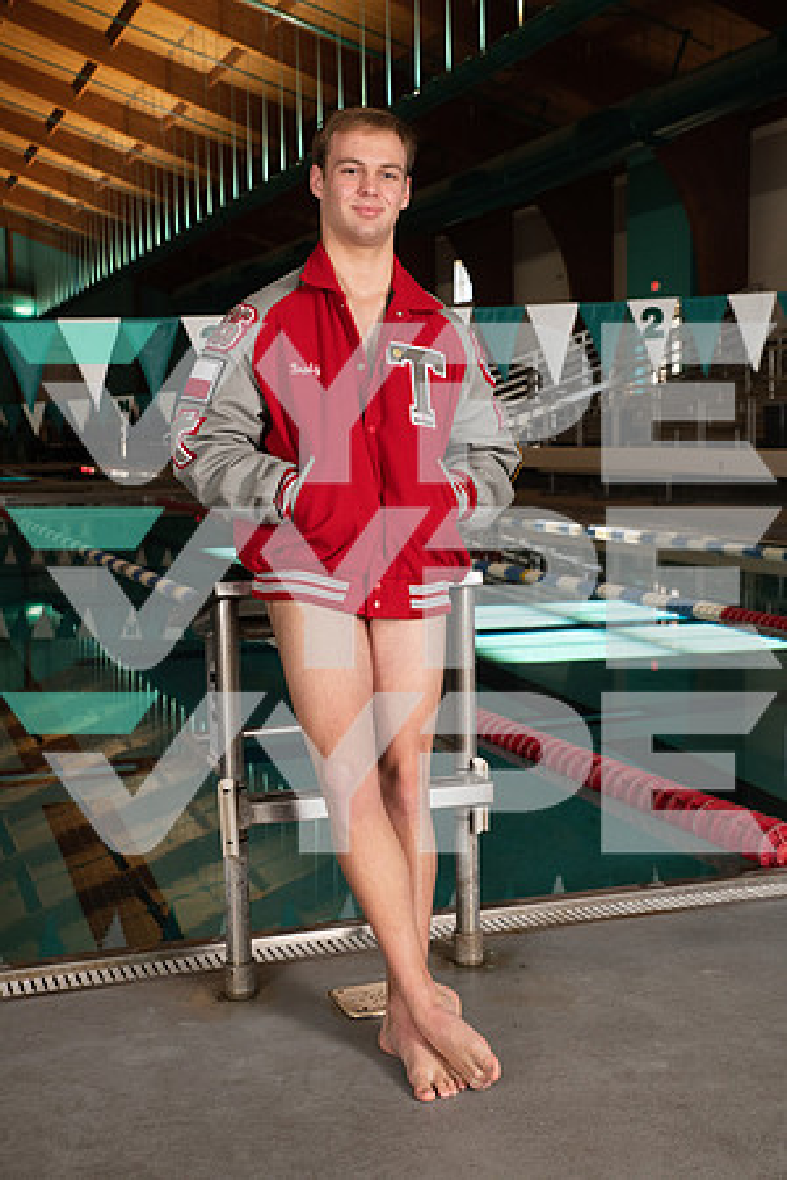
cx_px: 394
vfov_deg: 41.1
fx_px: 1574
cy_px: 590
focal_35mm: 48
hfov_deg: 28.1
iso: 800
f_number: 7.1
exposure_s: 1/250
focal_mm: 48
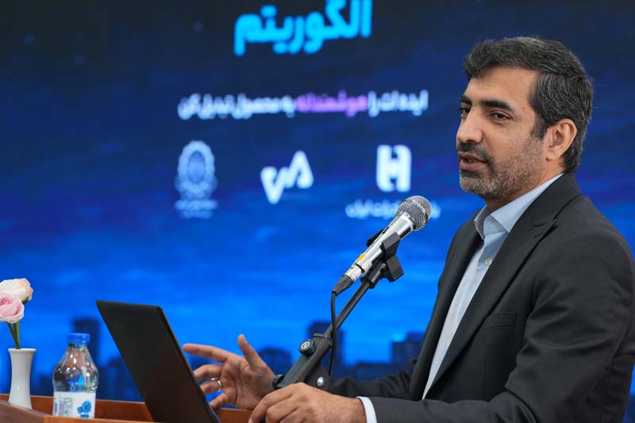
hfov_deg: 13.9
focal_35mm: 148
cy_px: 212
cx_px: 318
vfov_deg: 9.3
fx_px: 2610
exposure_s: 1/125
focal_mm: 148
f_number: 4
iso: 1250
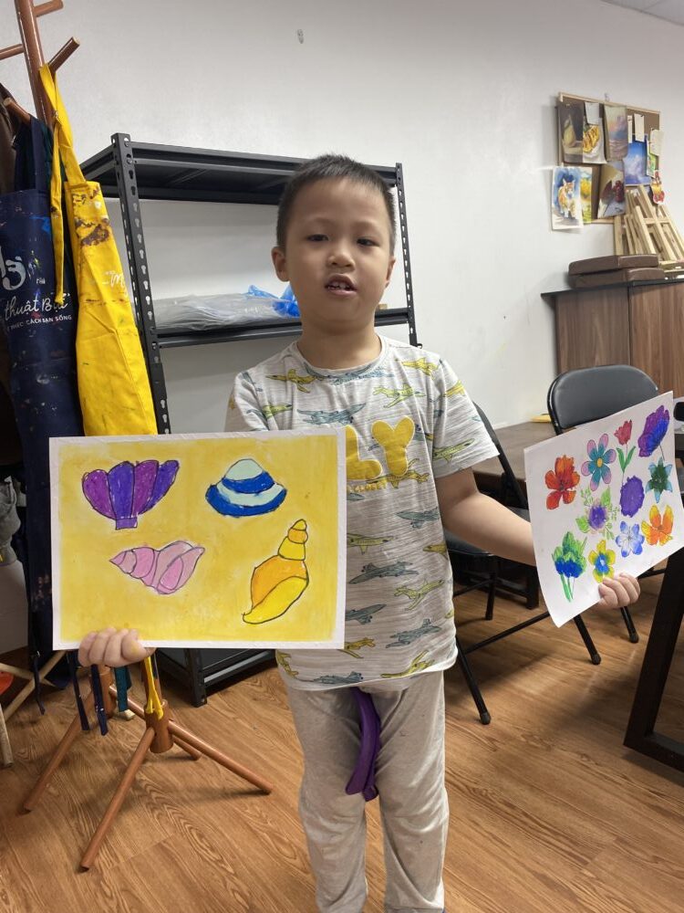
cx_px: 342
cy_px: 456
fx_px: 685
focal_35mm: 26
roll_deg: +5.7
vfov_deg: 67.3
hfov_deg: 53.1
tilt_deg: -8.3
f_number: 1.8
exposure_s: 1/100
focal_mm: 4.25
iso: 125
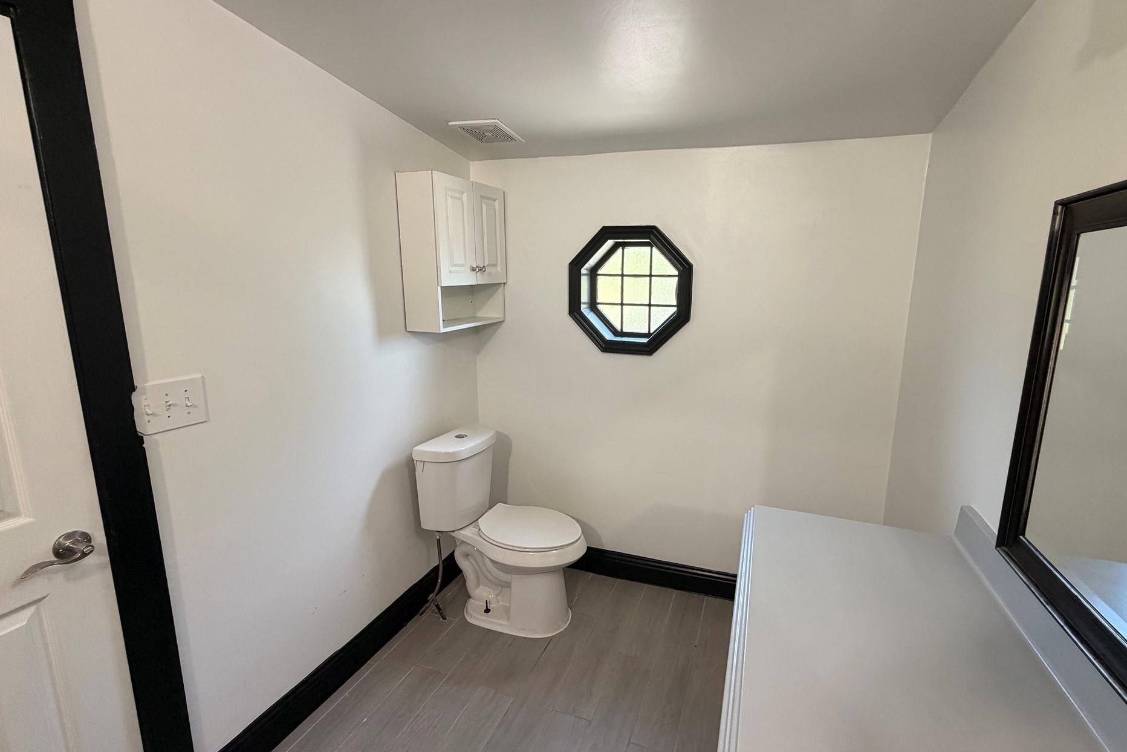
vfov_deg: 73.7
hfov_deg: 96.5
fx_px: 501
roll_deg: -1.0
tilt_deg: -11.8
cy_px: 362
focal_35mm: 16
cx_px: 615
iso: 250
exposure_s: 1/60
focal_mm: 2.22
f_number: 2.2
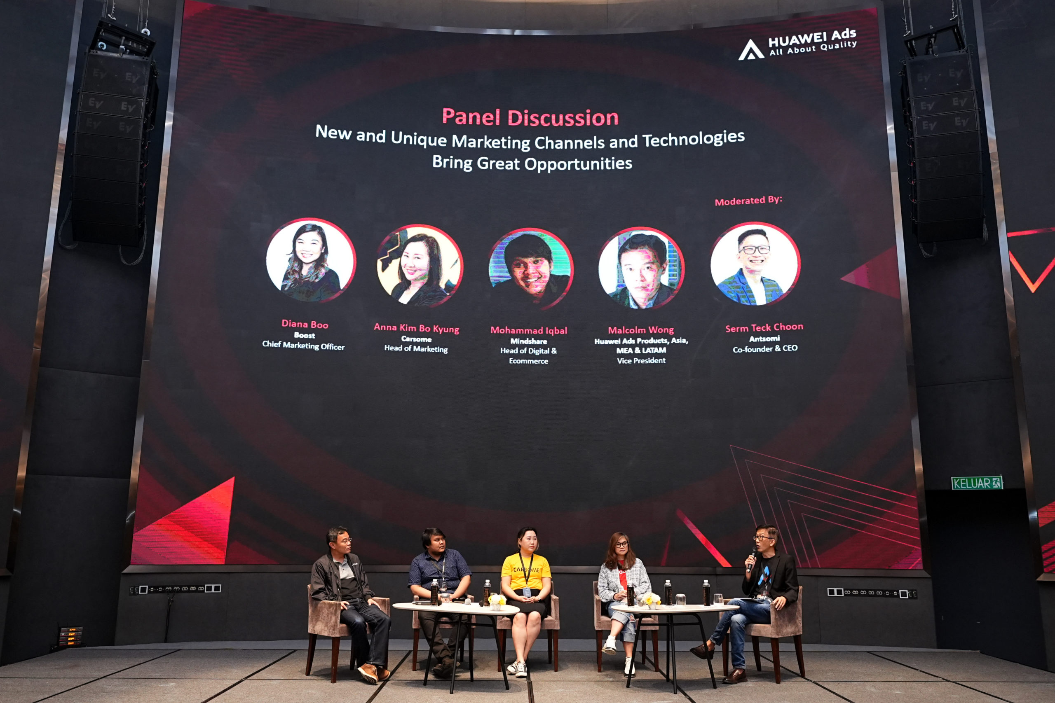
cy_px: 352
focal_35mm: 30
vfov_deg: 43.6
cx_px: 528
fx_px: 879
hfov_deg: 61.9
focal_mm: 20
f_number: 2.2
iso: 1600
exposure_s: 1/160
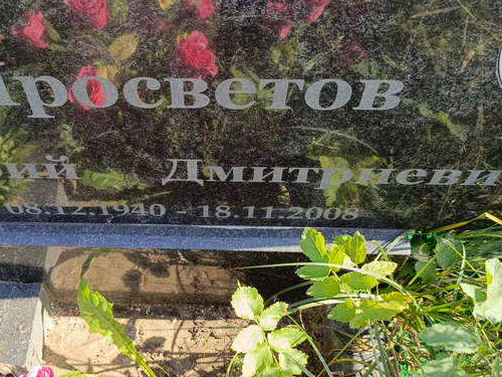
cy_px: 176
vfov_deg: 35.9
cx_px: 195
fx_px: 580
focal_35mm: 40
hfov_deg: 46.5
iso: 112
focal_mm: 4.76
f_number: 1.69
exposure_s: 1/196
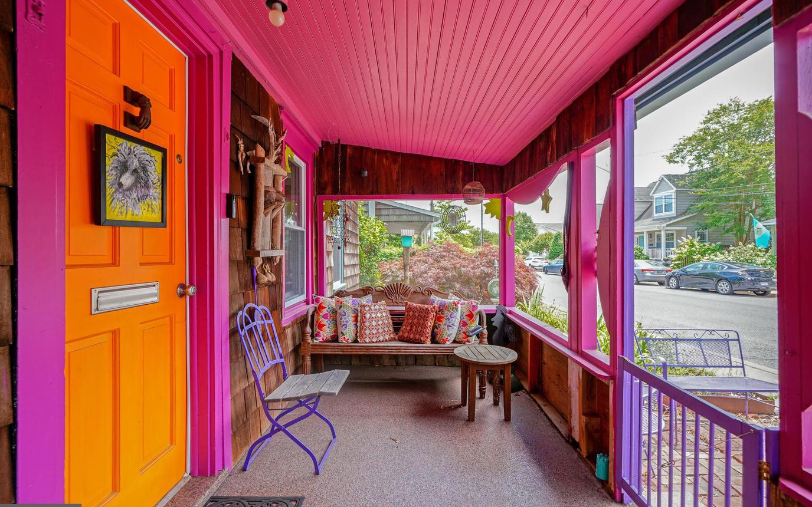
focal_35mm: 16
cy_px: 251
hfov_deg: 97.8
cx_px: 414
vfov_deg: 71.3
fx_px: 354
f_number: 4
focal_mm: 10
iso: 100
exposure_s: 1/60
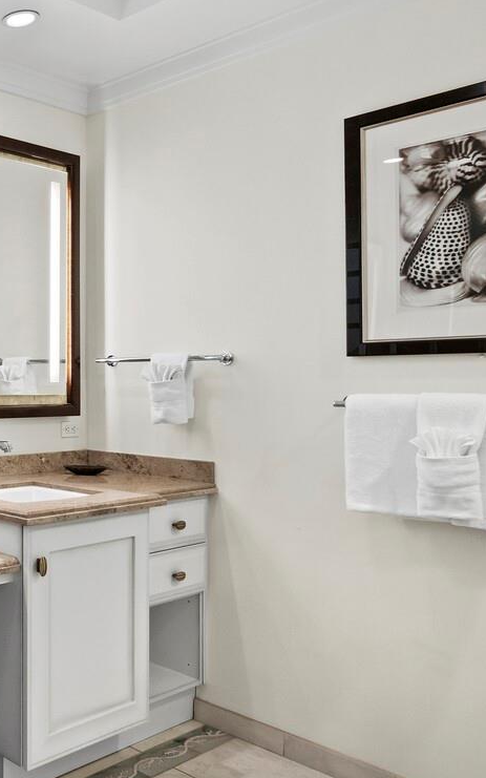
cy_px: 375
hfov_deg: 27.7
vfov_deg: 59.6
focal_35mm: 32
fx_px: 678
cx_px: -233
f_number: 9
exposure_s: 1/5
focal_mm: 7
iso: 640
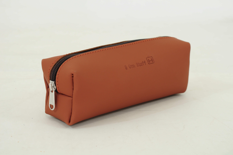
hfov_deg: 26.0
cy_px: 78
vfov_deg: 17.4
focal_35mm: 78
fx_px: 504
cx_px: 116
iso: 200
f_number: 9
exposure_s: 1/25
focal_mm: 52
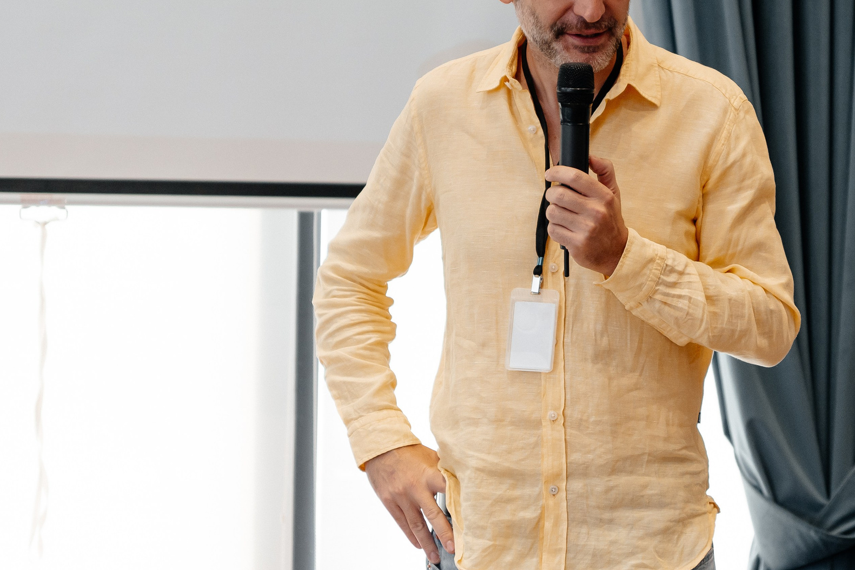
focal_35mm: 126
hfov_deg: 16.2
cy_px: 192
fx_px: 2992
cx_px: 573
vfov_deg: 10.9
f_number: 2.8
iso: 1000
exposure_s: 1/160
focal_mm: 70
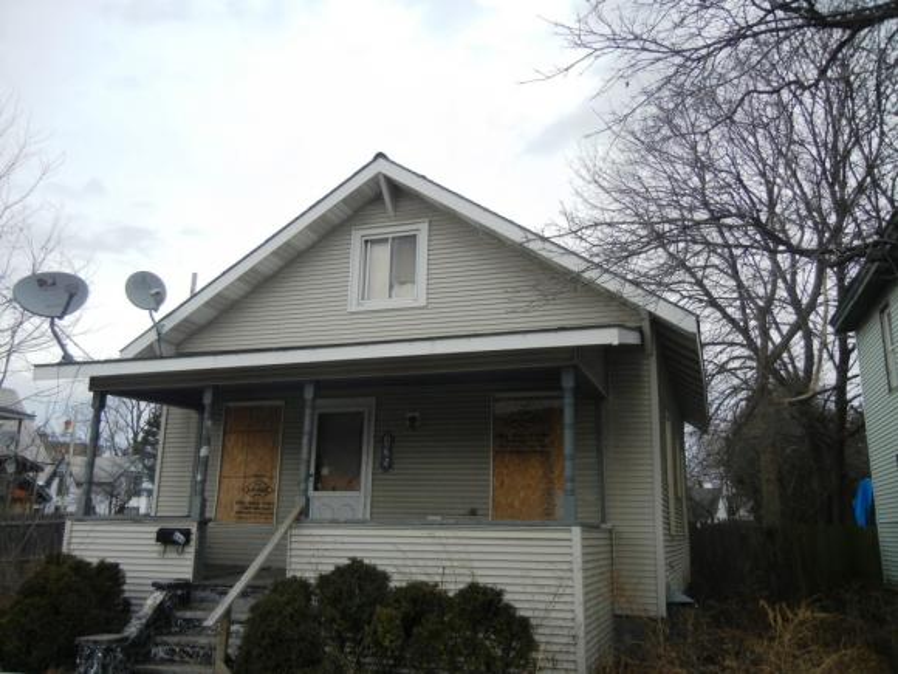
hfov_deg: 60.0
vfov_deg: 46.8
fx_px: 778
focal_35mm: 30
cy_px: 337
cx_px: 449
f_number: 7
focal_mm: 5.4
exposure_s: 1/245
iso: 160
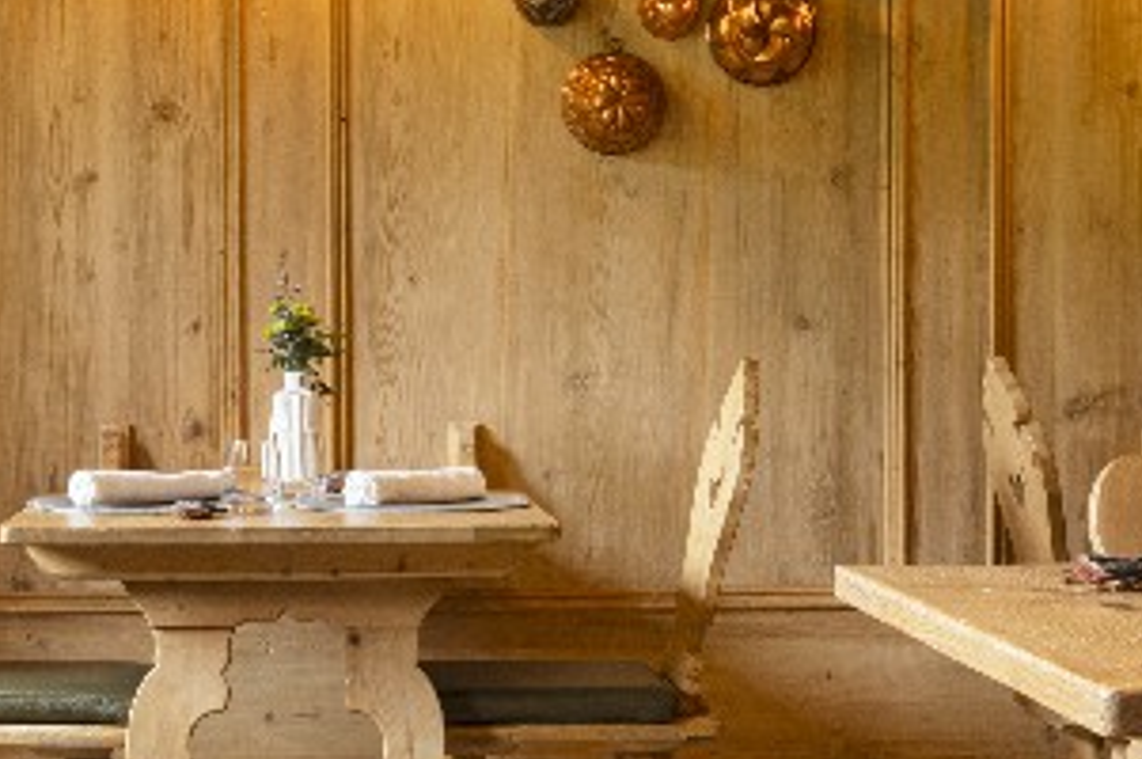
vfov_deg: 14.8
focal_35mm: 92
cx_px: 467
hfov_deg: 22.1
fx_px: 2915
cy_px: 304
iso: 200
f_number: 18
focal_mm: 27
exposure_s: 1/2
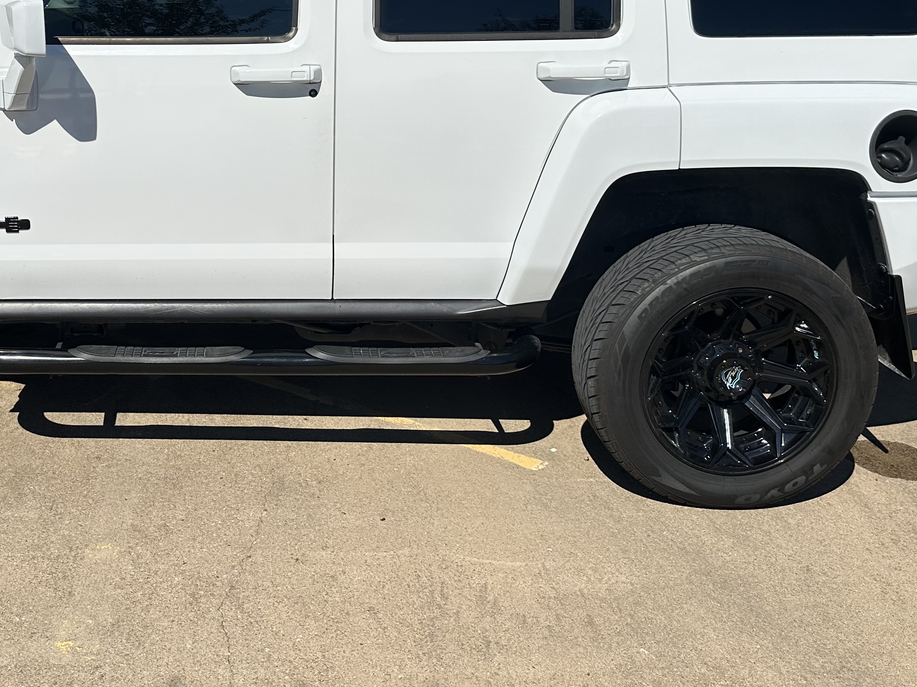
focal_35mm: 44
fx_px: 1166
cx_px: 261
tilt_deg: -6.9
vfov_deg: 32.3
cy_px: 174
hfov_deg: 42.0
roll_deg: -1.9
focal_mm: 6.86
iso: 80
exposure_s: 1/12048
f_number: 1.78
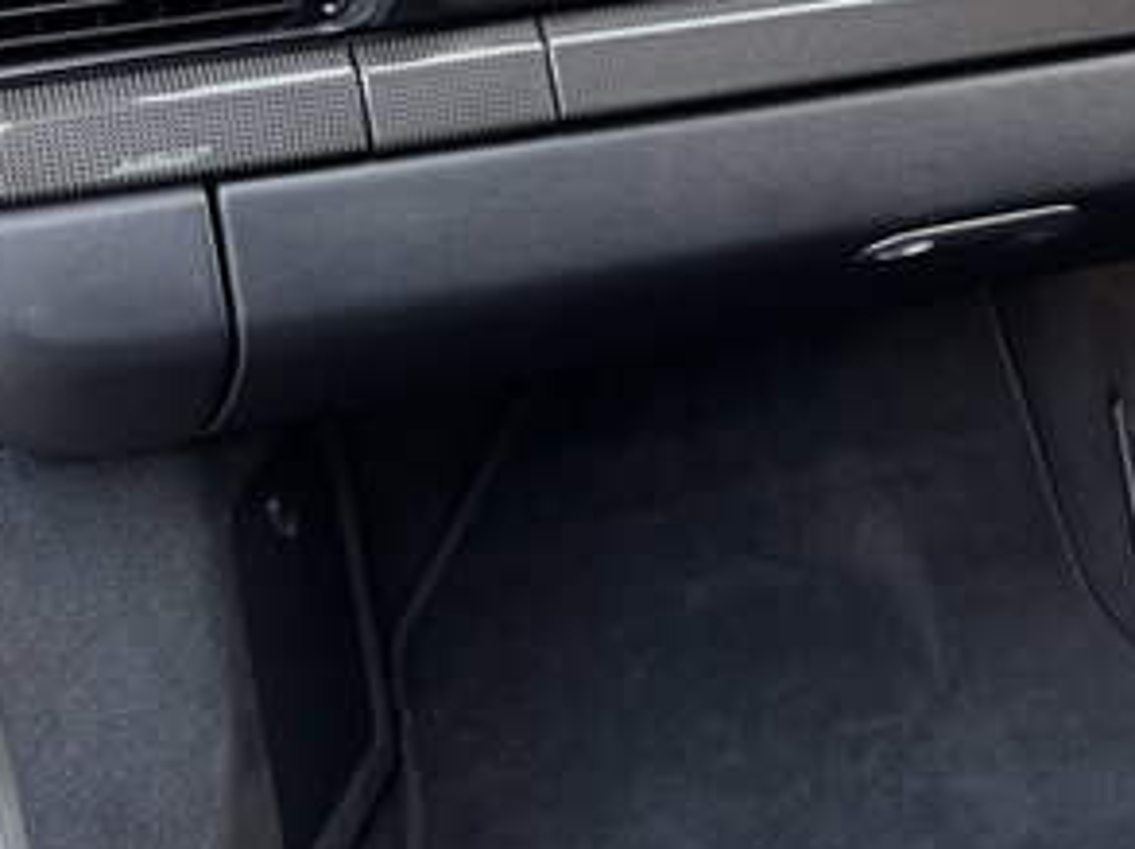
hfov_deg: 27.4
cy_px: 120
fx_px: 2063
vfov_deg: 22.8
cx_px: 1336
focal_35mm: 63
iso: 160
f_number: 1.78
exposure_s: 1/121
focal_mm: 6.76
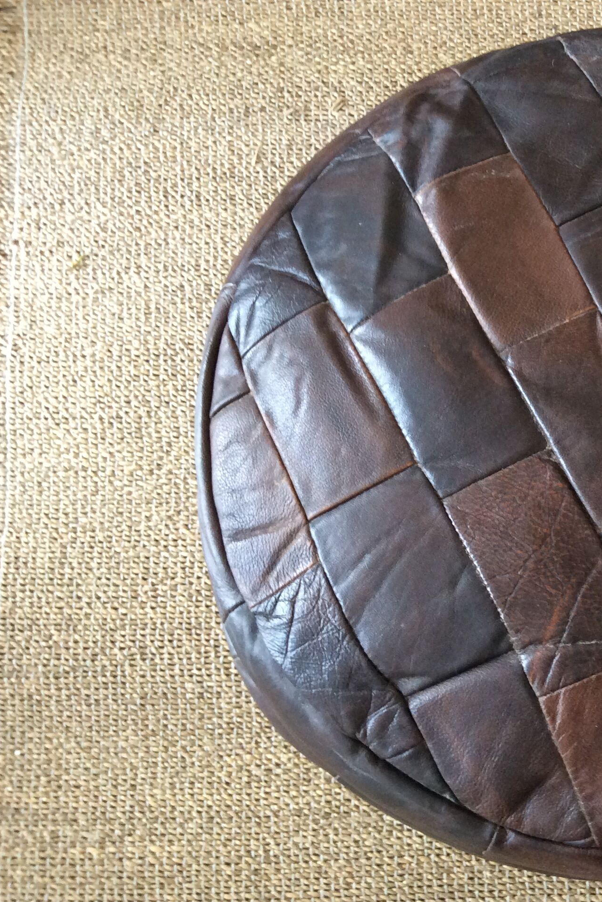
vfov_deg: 43.6
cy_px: 455
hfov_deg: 28.5
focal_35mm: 45
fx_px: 1129
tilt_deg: -76.0
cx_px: 562
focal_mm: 3.3
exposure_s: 1/25
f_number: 2.4
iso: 125
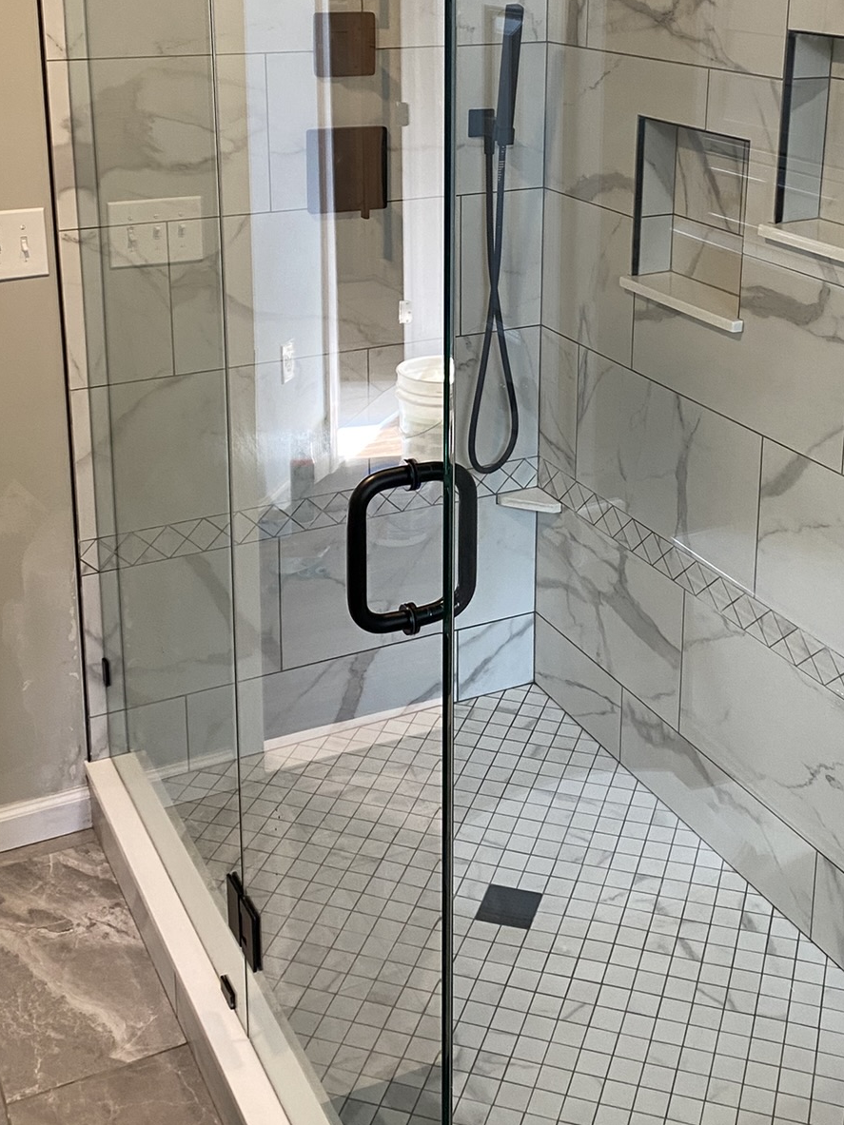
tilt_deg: -13.5
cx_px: 482
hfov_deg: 32.1
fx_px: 1463
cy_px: 300
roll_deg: -0.8
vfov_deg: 41.0
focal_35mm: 45
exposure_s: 1/60
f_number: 1.8
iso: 125
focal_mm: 4.25
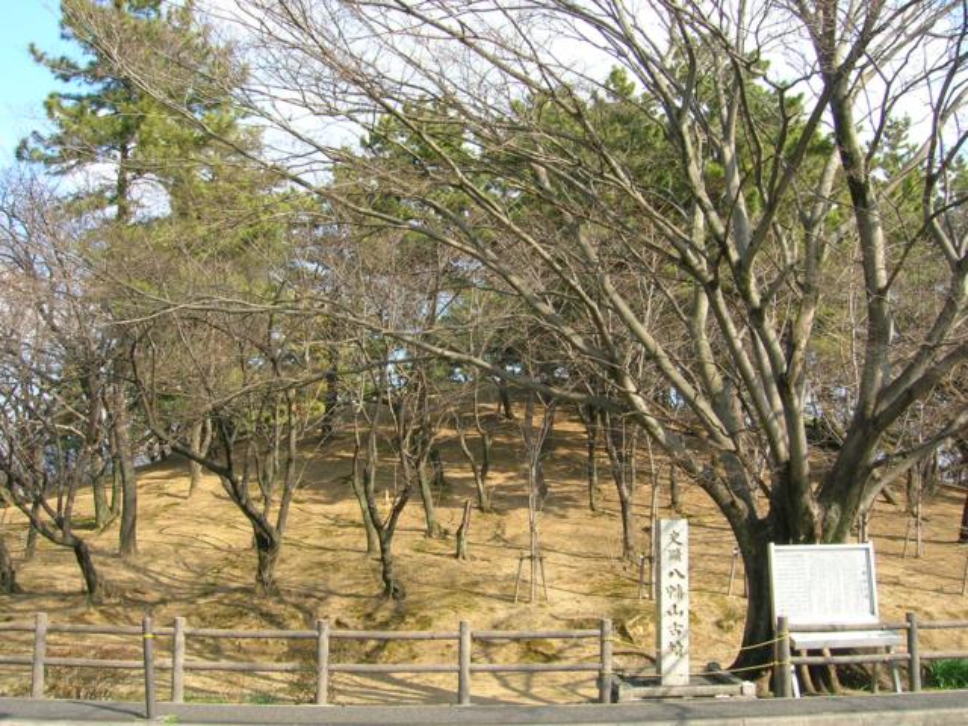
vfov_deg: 41.8
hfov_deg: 54.0
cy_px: 363
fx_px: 951
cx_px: 484
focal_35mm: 34
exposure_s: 1/121
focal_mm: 5.7
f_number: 4.9
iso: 50
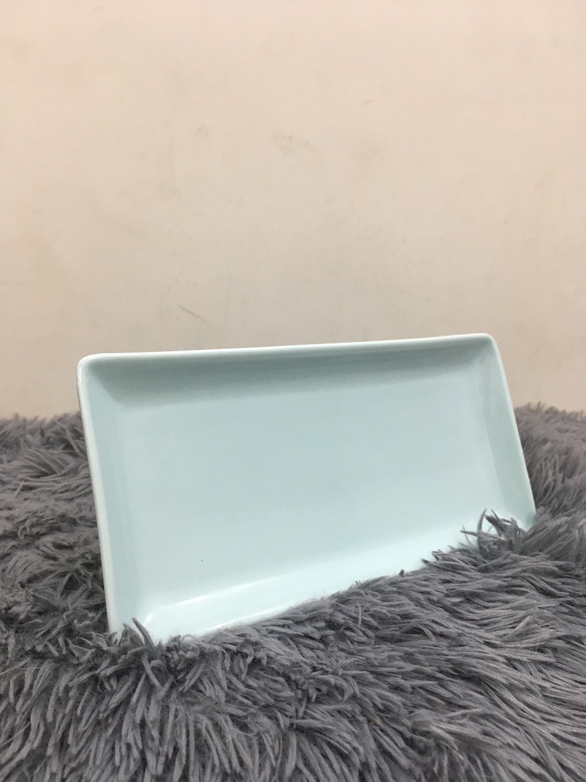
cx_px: 293
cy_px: 391
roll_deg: -2.5
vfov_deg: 61.7
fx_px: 655
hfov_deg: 48.2
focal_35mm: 29
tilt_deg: -13.0
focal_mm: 4.15
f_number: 2.2
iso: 80
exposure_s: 1/33
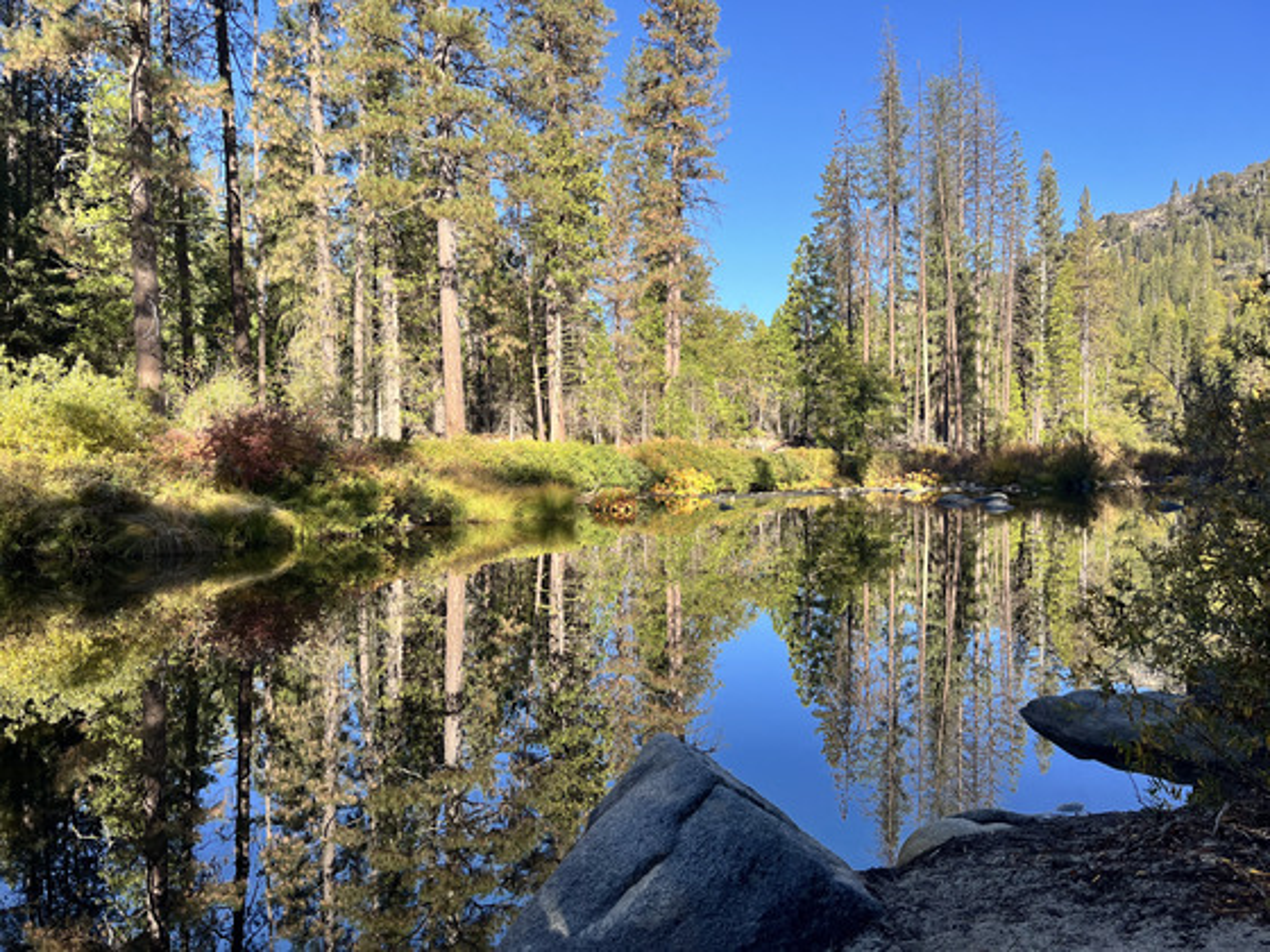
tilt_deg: -0.9
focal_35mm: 26
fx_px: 954
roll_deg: +1.3
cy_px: 476
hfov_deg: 67.3
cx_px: 635
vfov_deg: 53.1
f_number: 1.6
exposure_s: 1/935
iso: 50
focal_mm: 5.1
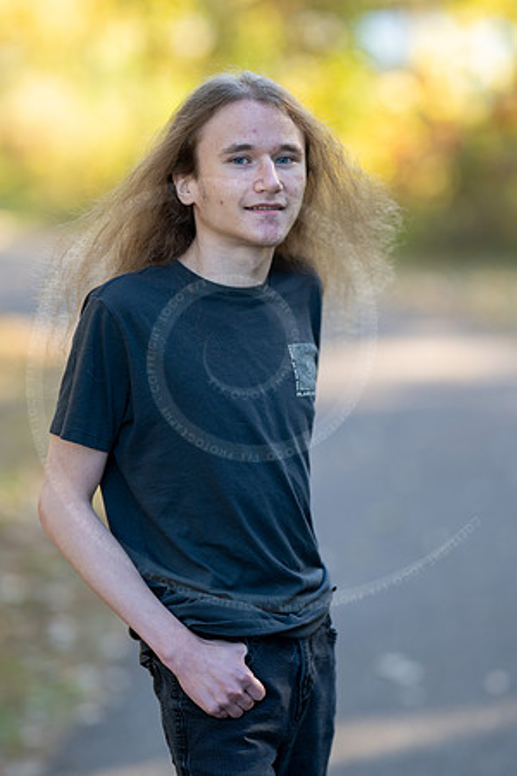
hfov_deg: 10.8
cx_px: 258
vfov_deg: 16.1
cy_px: 388
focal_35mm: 127
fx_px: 2736
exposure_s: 1/640
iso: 200
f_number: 1.2
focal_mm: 85
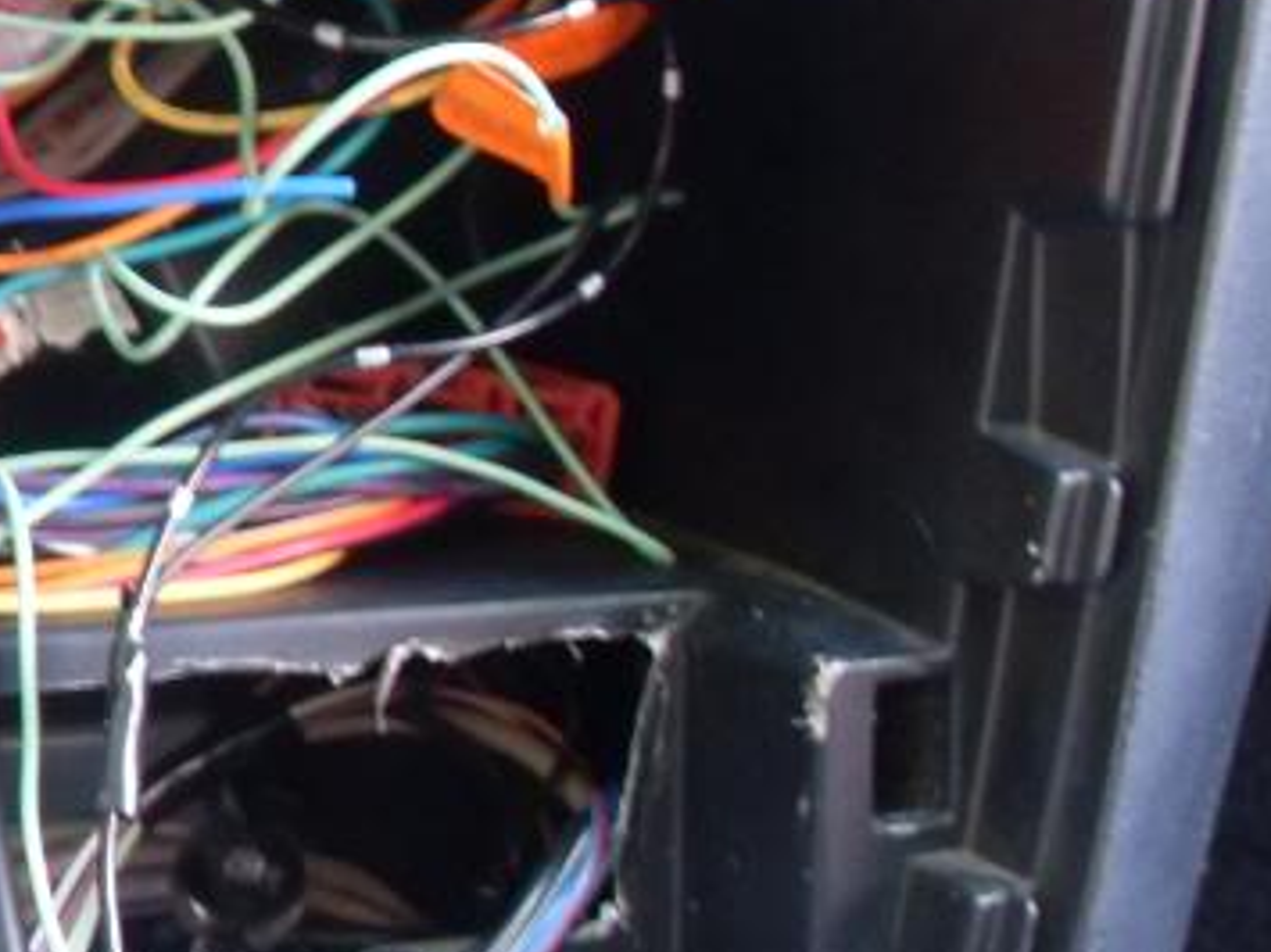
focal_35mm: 98
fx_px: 3597
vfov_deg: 15.1
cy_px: 462
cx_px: -125
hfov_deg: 19.2
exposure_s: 1/6
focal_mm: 6.3
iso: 200
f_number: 2.8
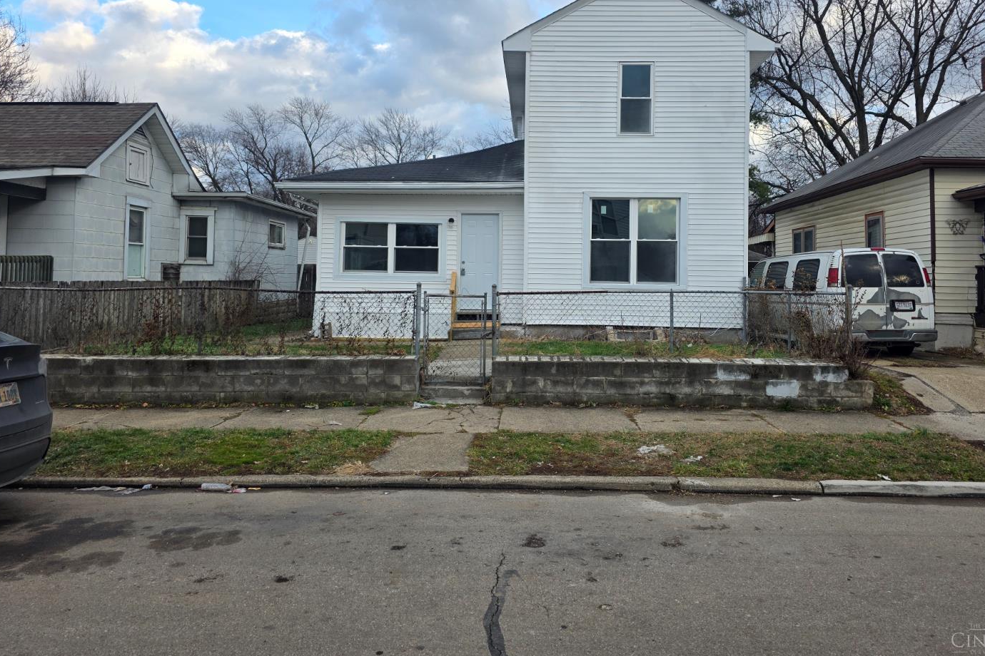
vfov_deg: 49.3
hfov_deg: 69.3
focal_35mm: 26
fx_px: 711
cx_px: 525
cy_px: 263
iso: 80
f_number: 1.7
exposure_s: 1/1365
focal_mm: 6.3
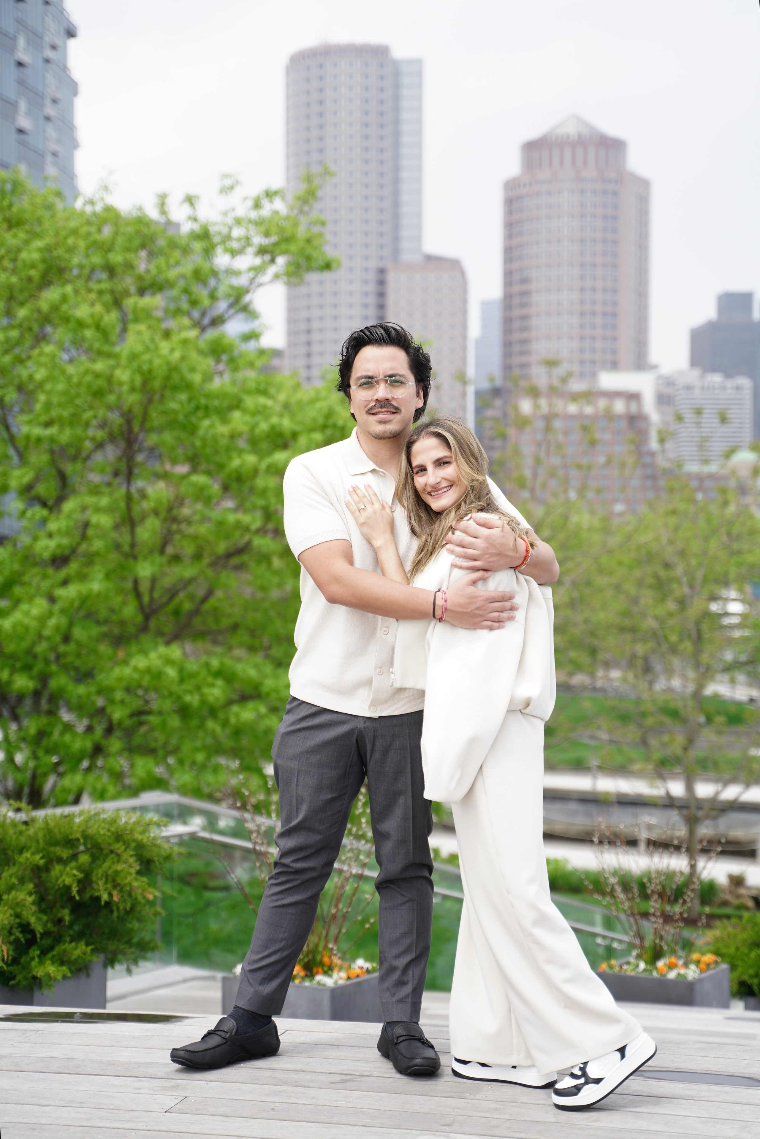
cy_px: 570
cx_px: 380
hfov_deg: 21.9
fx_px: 1962
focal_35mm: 62
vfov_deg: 32.4
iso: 100
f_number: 2.8
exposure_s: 1/1000
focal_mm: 62
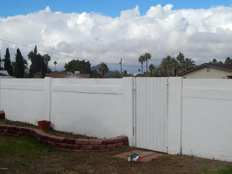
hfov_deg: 38.9
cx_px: 116
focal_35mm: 49
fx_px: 328
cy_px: 87
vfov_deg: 29.7
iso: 125
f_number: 3.7
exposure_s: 1/1500
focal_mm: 8.6
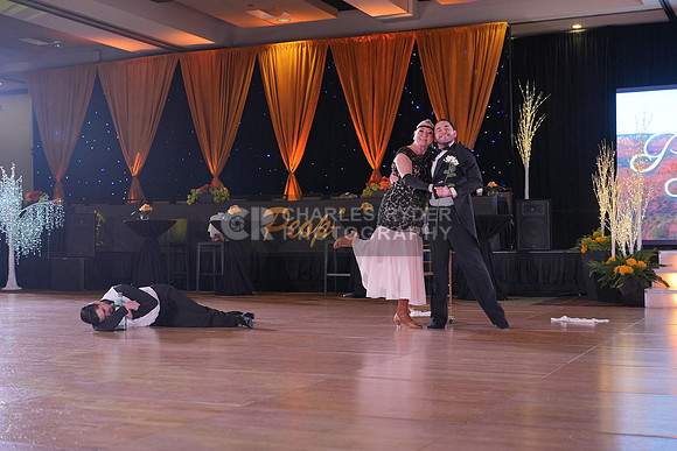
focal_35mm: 50
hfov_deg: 39.6
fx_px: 940
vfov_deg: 27.0
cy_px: 226
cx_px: 338
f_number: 4
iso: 1600
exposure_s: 1/400
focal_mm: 50
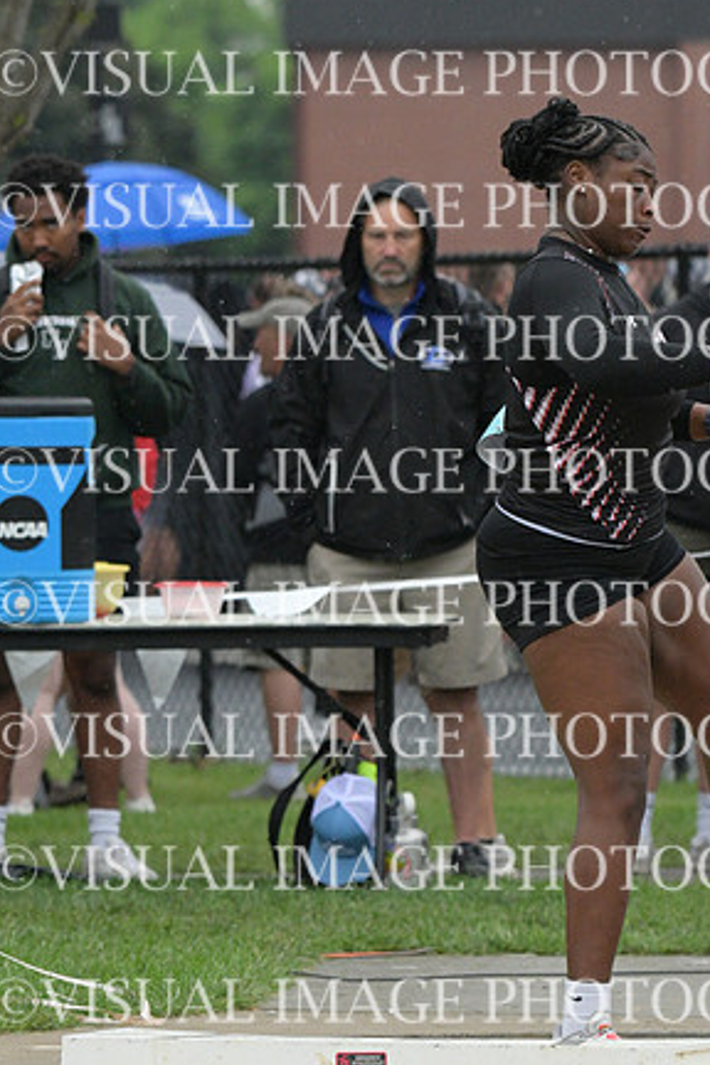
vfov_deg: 4.9
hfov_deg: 3.2
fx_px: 12513
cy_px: 404
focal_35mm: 423
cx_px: 467
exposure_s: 1/2000
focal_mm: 210
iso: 3200
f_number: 6.3
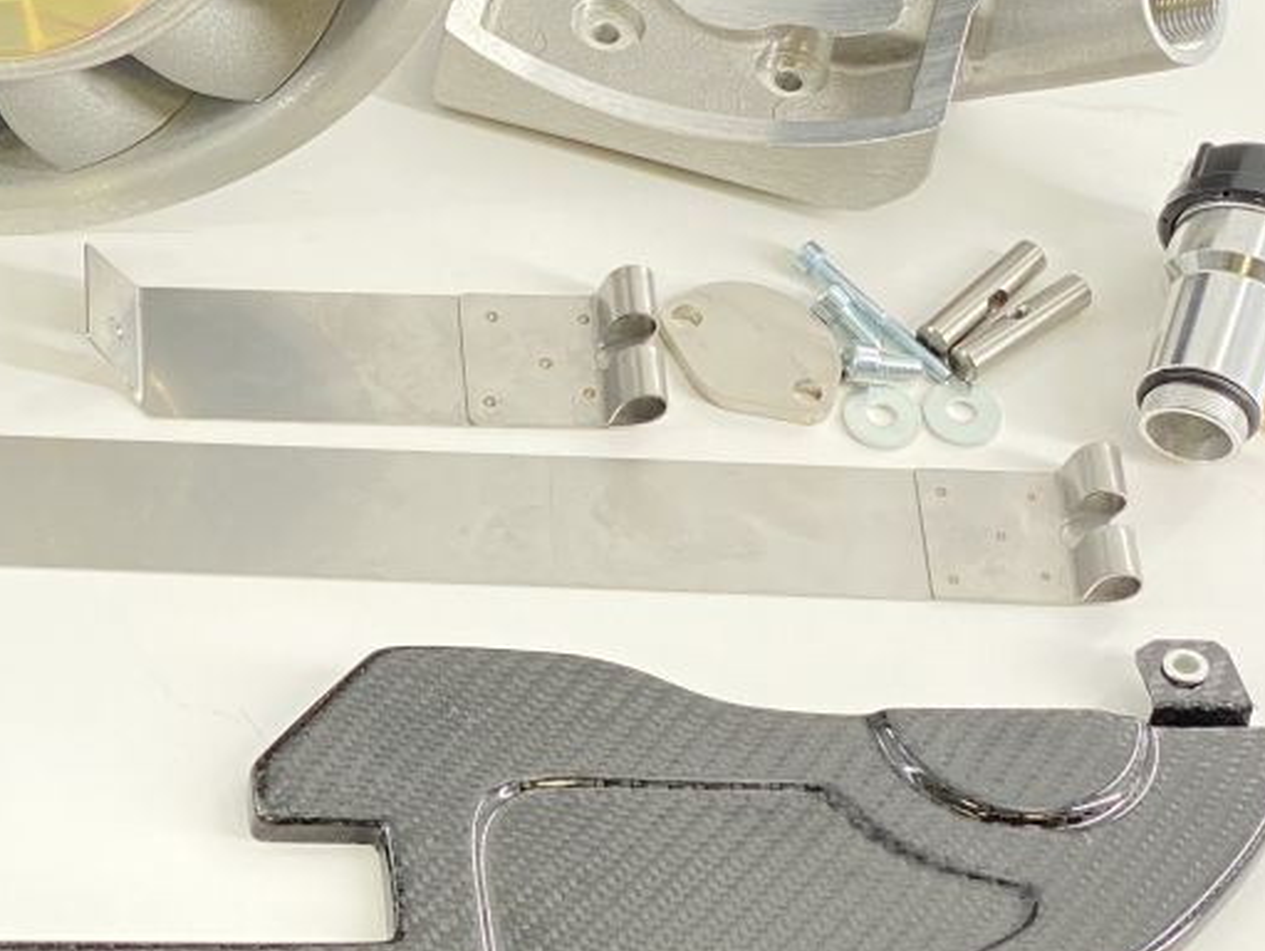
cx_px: 35
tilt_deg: -52.7
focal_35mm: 122
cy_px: 471
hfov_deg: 15.9
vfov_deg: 12.2
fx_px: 4461
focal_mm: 6
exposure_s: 1/100
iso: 125
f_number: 2
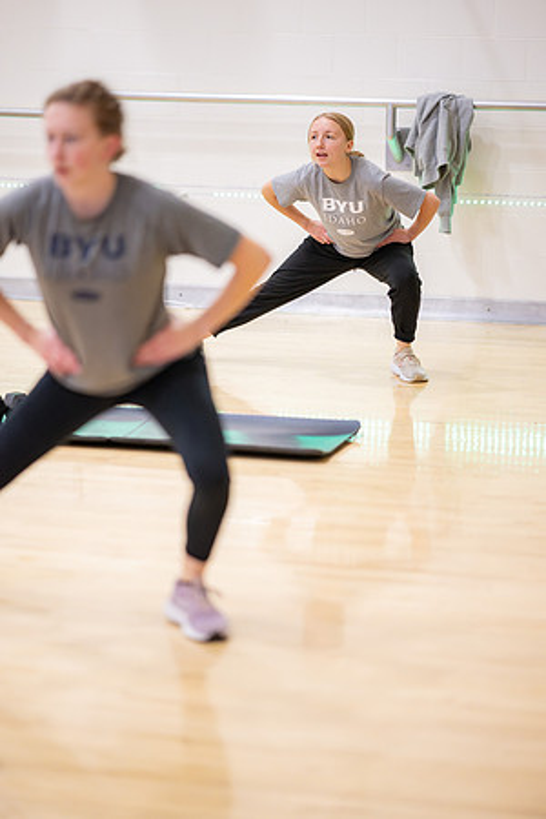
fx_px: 2389
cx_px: 273
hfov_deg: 13.0
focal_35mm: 105
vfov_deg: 19.5
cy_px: 410
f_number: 1.4
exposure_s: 1/500
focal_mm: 105
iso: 5000
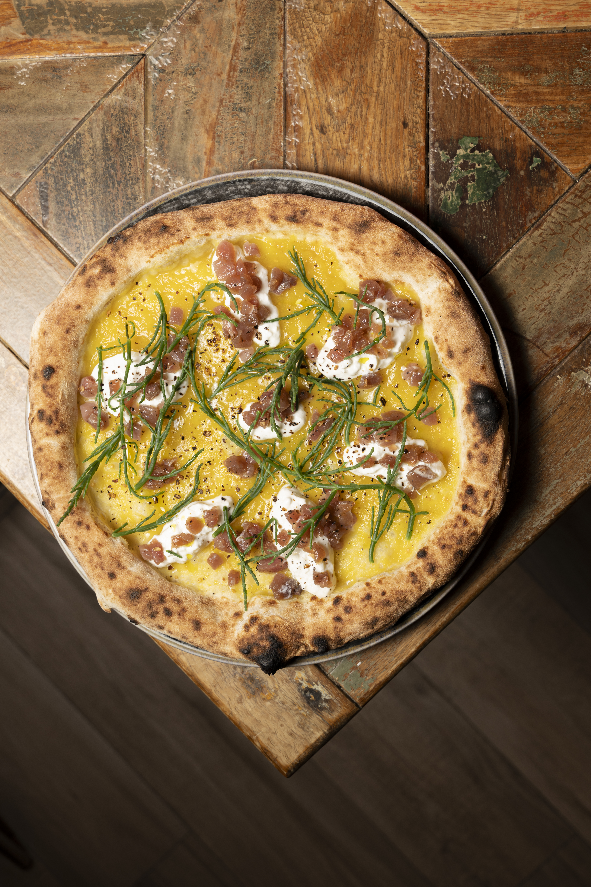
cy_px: 444
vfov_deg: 45.4
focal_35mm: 43
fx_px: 1059
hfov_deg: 31.2
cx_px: 296
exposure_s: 1/200
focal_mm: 43
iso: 200
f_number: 6.3
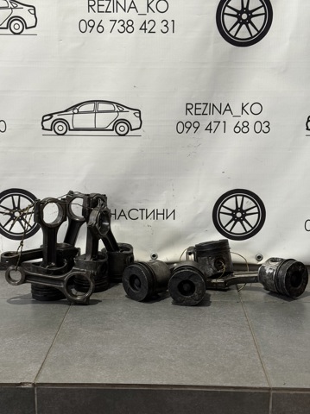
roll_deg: -0.8
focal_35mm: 48
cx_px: 155
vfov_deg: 39.7
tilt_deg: -12.1
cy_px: 207
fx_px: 574
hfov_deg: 30.2
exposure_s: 1/50
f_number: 1.78
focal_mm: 6.76
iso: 125
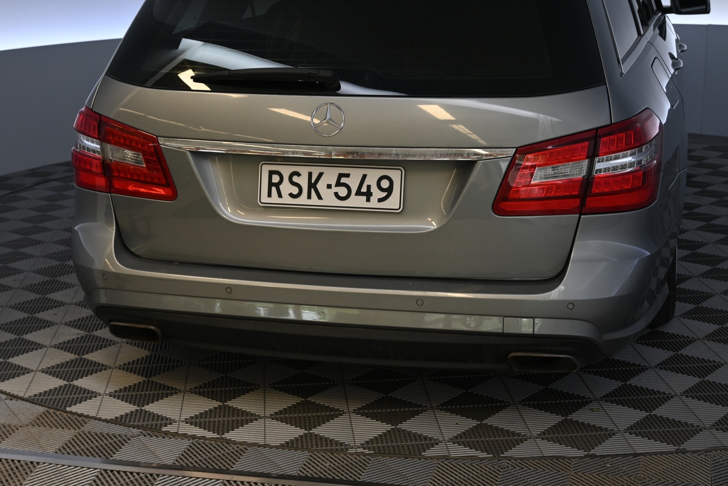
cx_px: 364
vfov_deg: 24.4
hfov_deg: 35.9
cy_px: 243
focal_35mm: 56
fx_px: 1122
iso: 500
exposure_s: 1/60
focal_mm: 37
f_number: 5.3
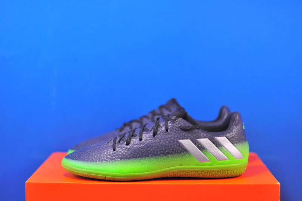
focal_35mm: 75
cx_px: 151
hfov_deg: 27.0
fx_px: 628
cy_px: 100
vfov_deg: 18.1
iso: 250
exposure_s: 1/320
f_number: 2
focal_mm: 50
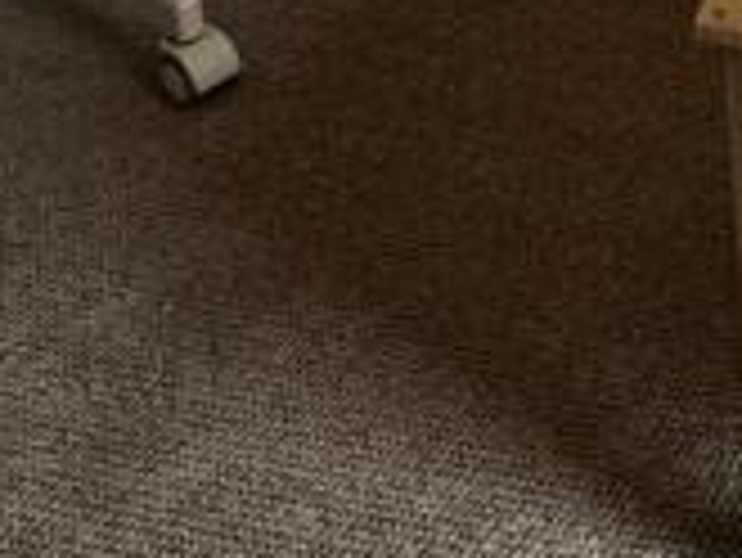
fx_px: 1866
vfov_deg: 13.4
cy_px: -706
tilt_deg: -14.1
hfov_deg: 17.0
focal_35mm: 87
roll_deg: -1.8
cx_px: 1462
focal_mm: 2.22
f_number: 2.2
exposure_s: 1/99
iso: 160
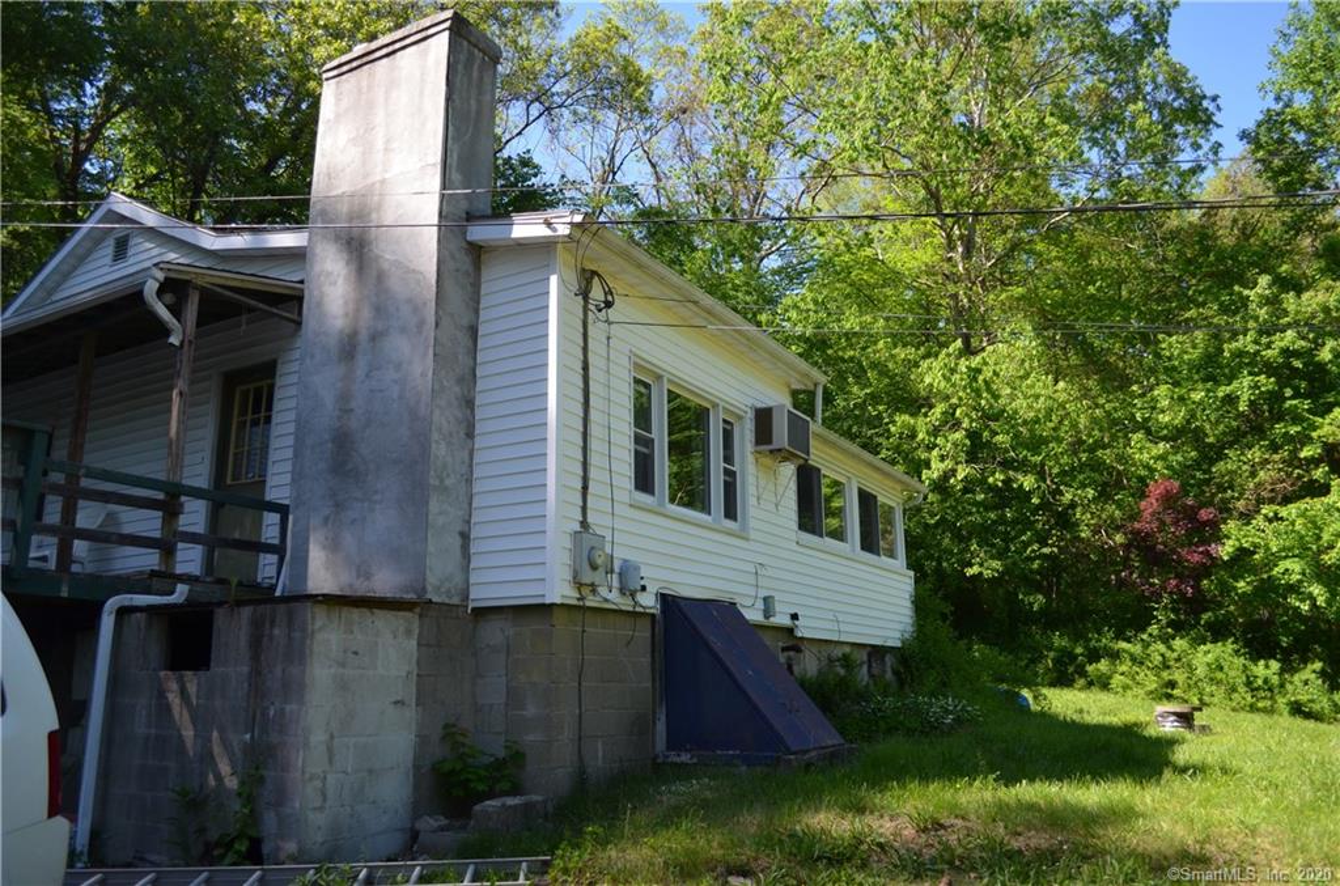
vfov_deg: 47.7
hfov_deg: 67.5
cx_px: 670
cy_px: 443
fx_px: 1002
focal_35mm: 27
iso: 400
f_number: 4
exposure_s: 1/1000
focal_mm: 18
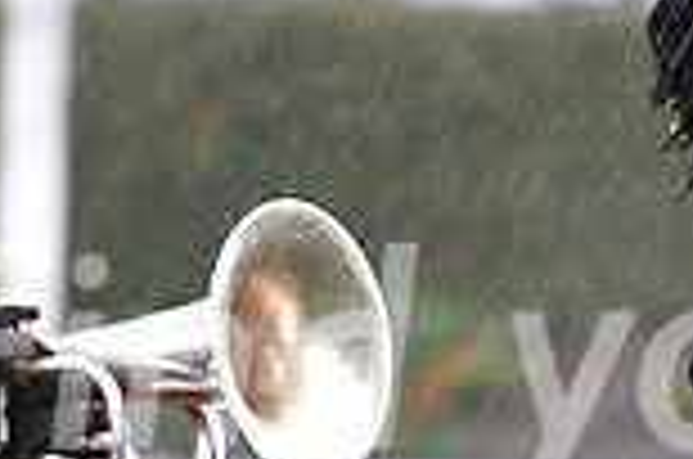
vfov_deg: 1.2
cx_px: 918
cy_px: 826
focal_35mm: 1133
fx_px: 21765
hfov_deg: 1.8
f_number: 4
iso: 1000
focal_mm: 200
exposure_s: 1/400
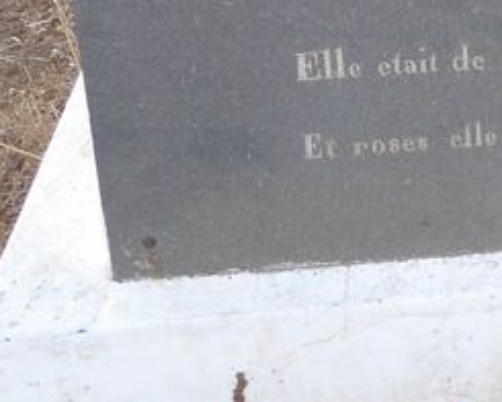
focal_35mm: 83
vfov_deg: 18.4
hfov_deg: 21.3
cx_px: 606
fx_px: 1233
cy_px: 90
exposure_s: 1/100
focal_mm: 4.7
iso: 80
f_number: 3.4
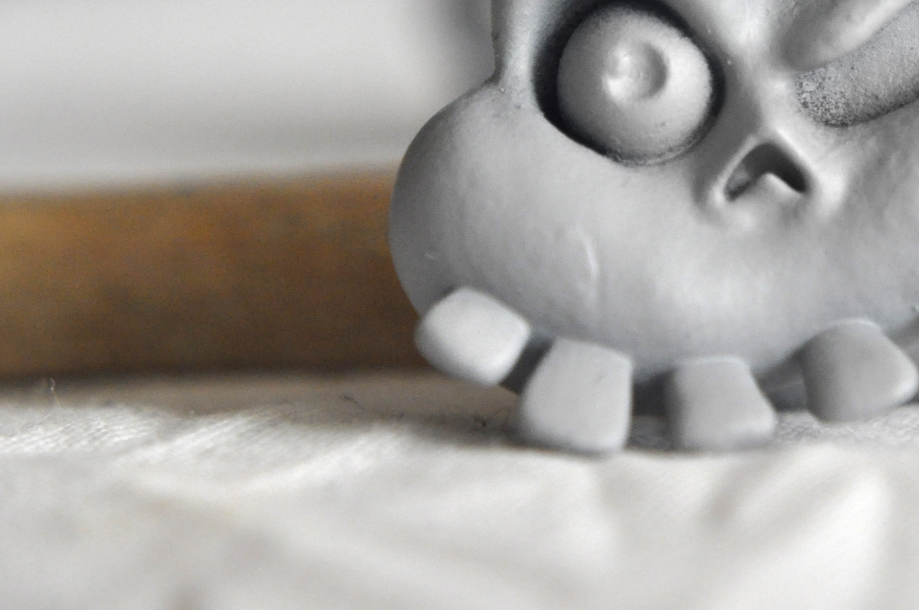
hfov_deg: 13.4
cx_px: 784
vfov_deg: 9.0
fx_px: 3875
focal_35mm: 152
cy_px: 32
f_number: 5
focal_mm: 50
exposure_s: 1/200
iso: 1600
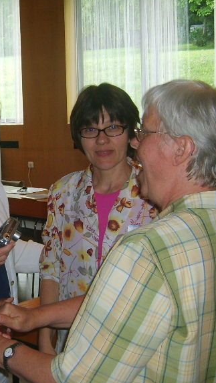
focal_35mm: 68
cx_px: 22
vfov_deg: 31.0
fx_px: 692
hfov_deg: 17.5
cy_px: 198
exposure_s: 1/30
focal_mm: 5.8
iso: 100
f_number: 2.8
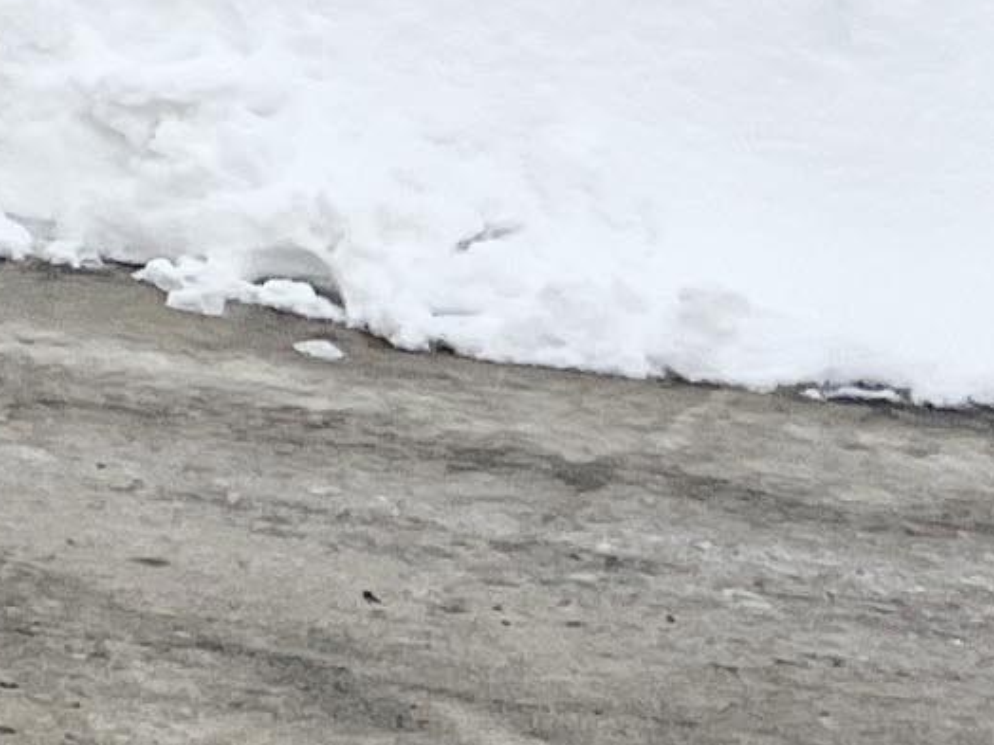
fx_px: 5743
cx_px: -2364
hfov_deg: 7.9
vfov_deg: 7.1
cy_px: -925
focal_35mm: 200
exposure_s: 1/2024
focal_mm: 5.1
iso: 50
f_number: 1.6
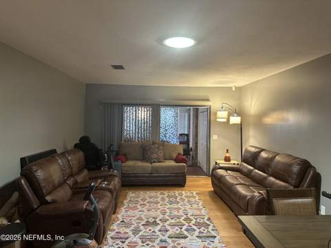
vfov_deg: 56.7
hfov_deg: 71.7
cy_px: 124
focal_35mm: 24
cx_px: 166
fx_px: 229
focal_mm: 6.86
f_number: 1.78
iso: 400
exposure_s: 1/60
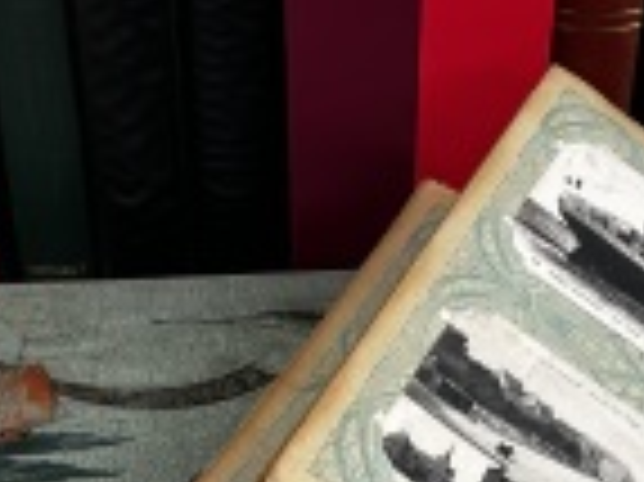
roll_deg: -1.5
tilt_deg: -38.3
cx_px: 414
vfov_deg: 17.9
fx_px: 1524
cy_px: 354
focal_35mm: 82
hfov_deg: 23.8
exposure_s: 1/100
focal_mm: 5.1
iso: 125
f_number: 1.6
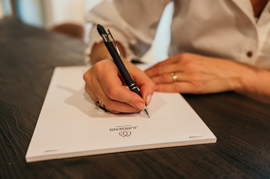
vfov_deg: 37.8
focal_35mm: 35
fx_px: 262
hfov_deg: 54.5
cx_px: 135
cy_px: 90
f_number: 2.8
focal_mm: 35
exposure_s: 1/320
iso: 800
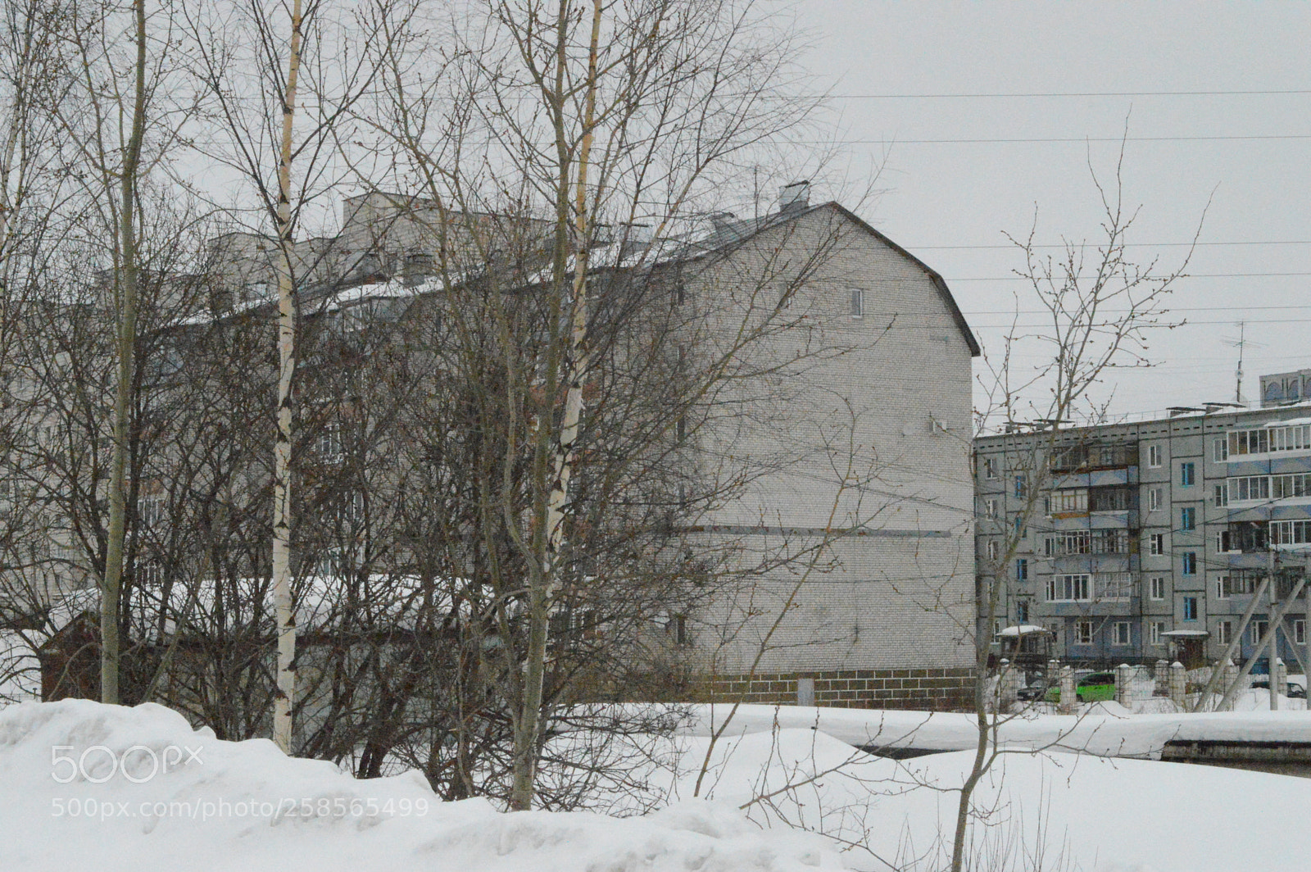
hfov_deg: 30.5
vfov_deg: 20.6
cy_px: 436
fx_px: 2401
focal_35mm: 66
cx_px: 656
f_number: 22
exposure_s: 1/4000
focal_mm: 44
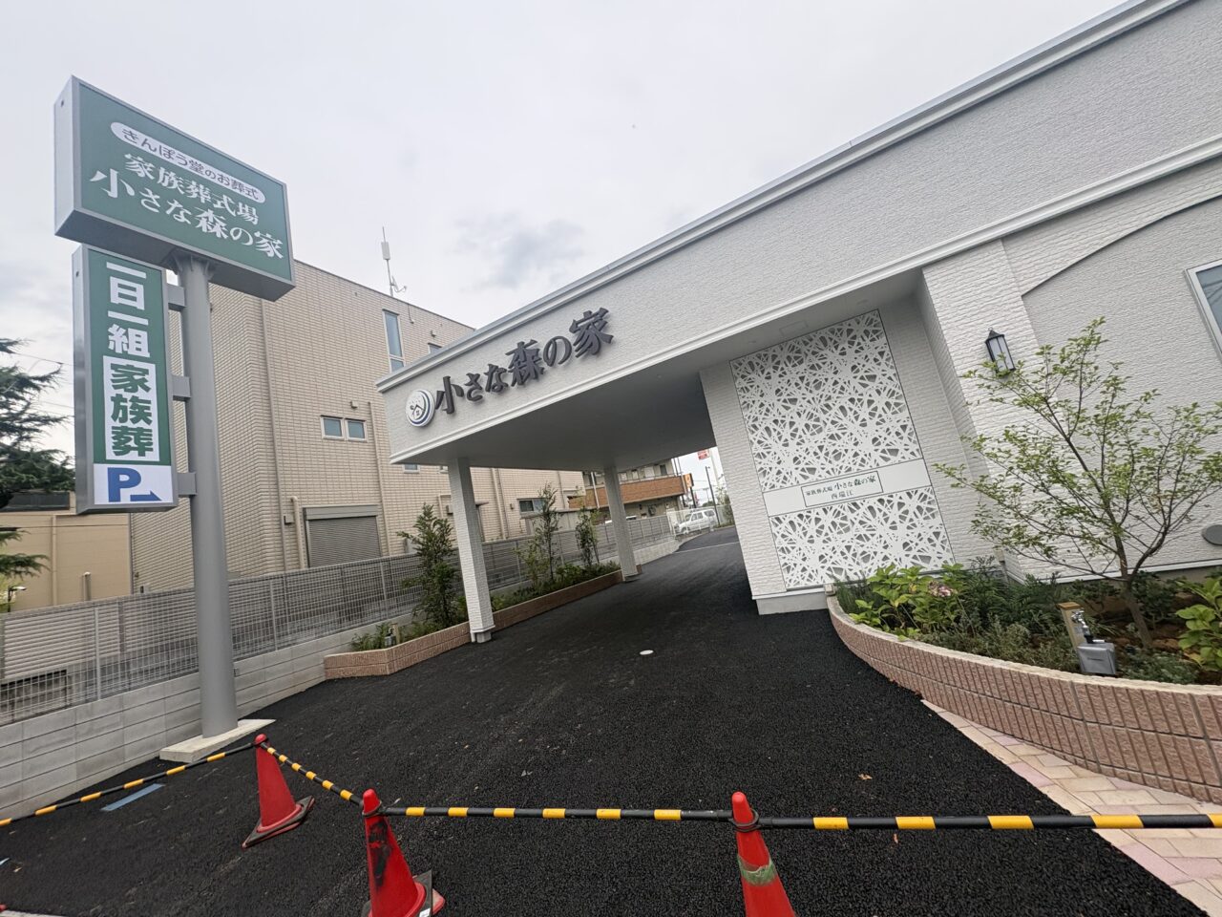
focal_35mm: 14
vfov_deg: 85.7
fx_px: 494
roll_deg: +11.2
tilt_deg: +11.0
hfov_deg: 102.1
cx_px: 611
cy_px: 458
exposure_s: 1/211
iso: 50
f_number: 2.2
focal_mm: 2.22
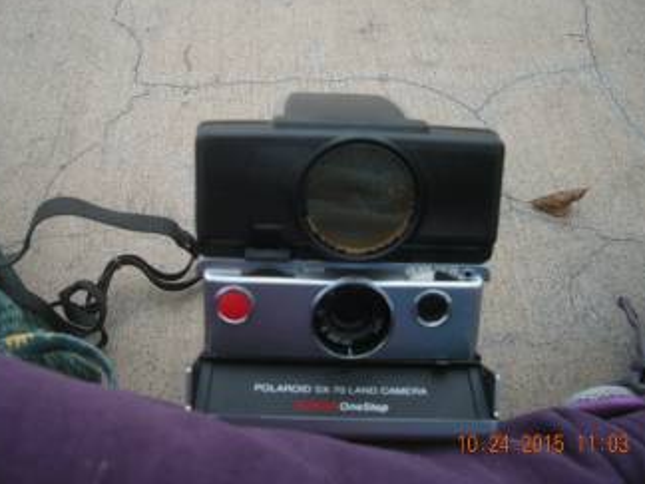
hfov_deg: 46.8
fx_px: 745
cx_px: 322
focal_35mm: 40
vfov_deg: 36.0
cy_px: 237
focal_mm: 7.9
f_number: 2.8
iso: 64
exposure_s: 1/200
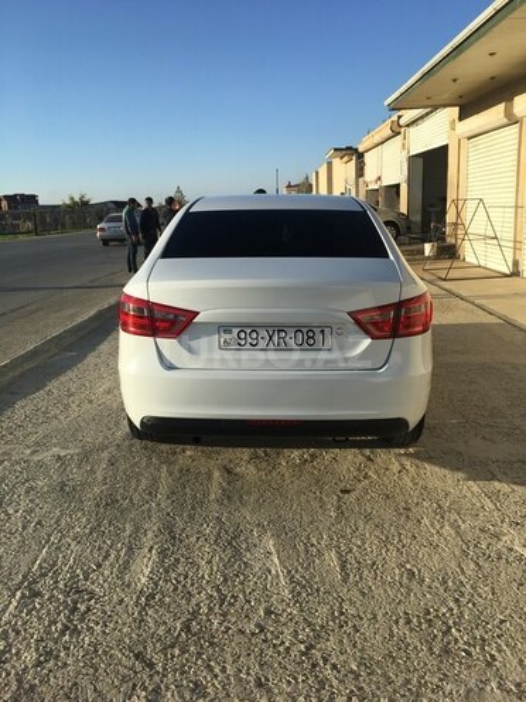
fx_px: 588
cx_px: 263
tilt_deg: -12.7
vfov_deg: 61.7
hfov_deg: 48.2
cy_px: 351
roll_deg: +2.1
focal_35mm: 29
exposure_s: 1/1350
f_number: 2.2
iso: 25
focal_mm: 4.15
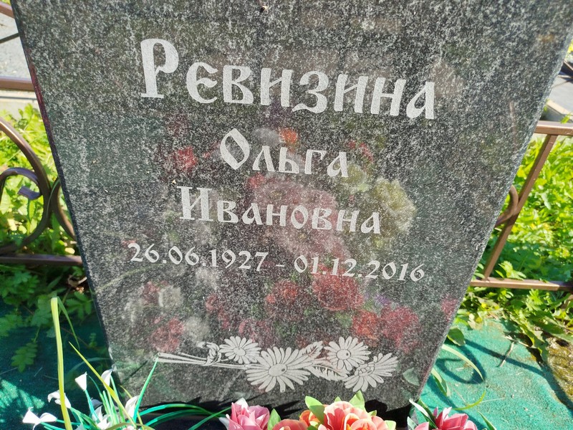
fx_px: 397
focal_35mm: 24
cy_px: 215
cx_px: 286
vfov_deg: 56.8
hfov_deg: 71.6
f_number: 1.7
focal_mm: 5.31
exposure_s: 1/486
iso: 50
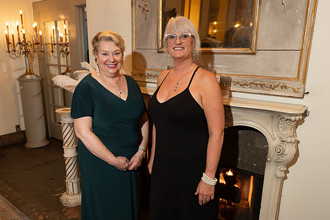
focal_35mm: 29
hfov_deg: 63.6
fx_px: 266
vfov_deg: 44.9
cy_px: 123
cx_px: 156
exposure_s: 1/60
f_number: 5.6
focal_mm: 24
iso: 3200
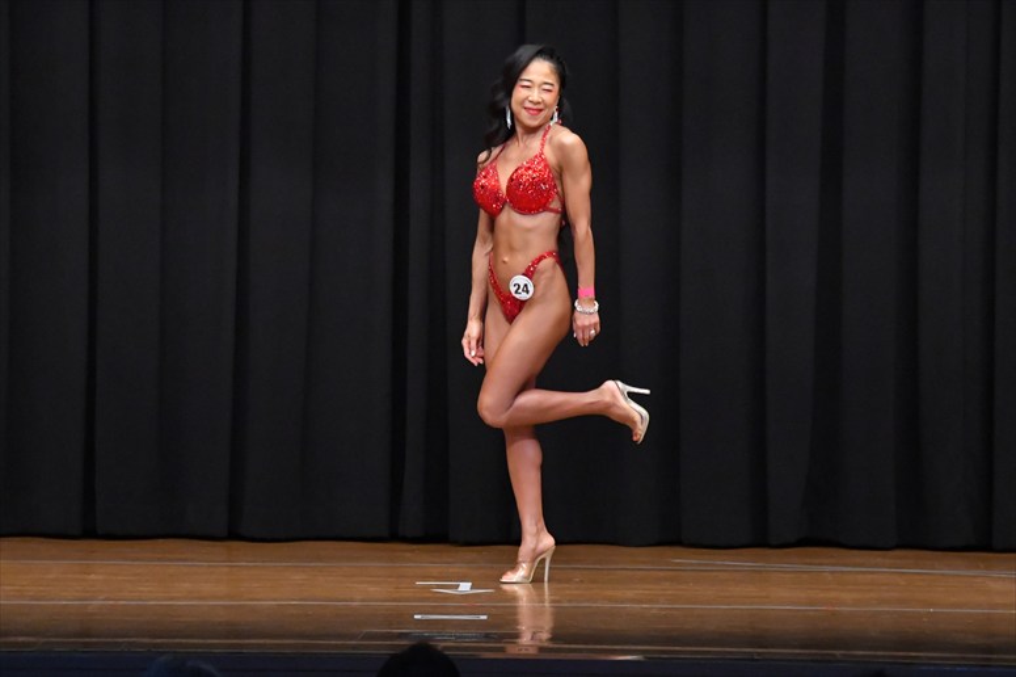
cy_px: 338
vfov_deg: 5.7
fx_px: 6770
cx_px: 508
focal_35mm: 240
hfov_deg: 8.6
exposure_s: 1/400
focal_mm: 160
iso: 8000
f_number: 5.6
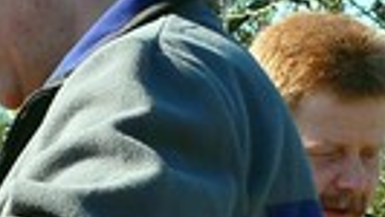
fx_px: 2339
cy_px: 437
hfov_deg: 9.3
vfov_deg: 5.2
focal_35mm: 229
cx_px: -75
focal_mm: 7.4
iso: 100
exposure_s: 1/500
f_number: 3.2
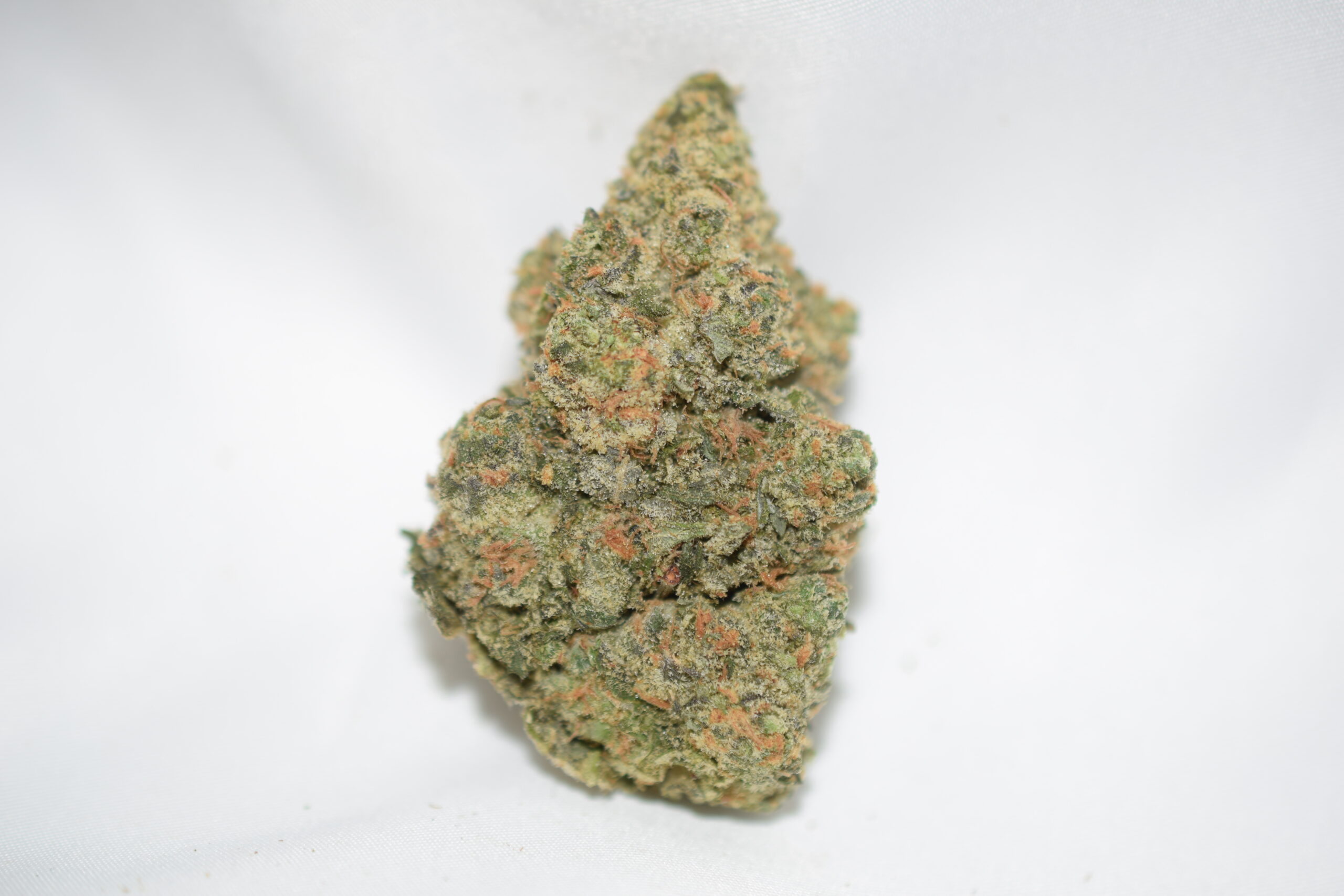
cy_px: 448
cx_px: 672
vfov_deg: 22.6
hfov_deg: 33.4
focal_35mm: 60
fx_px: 2240
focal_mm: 40
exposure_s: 1/60
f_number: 3.2
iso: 100
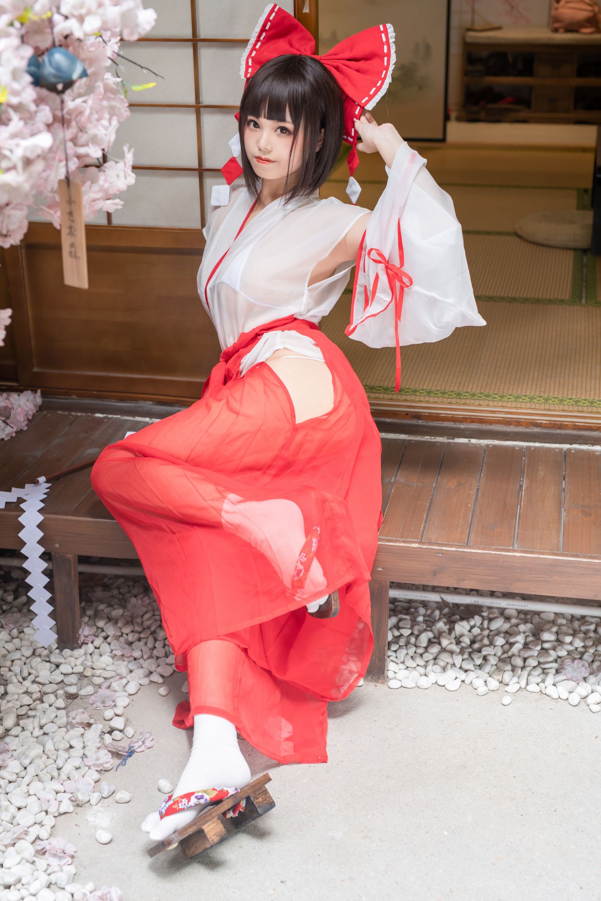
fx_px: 1252
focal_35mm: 50
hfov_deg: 27.0
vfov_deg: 39.6
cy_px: 450
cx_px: 300
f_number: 3.2
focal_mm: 50
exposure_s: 1/60
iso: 200
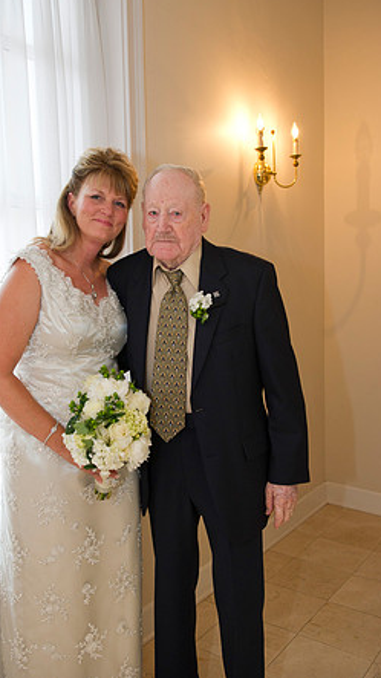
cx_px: 166
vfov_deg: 58.0
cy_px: 335
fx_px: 611
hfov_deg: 34.6
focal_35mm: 34
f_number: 3.5
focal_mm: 32
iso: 1600
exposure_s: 1/100
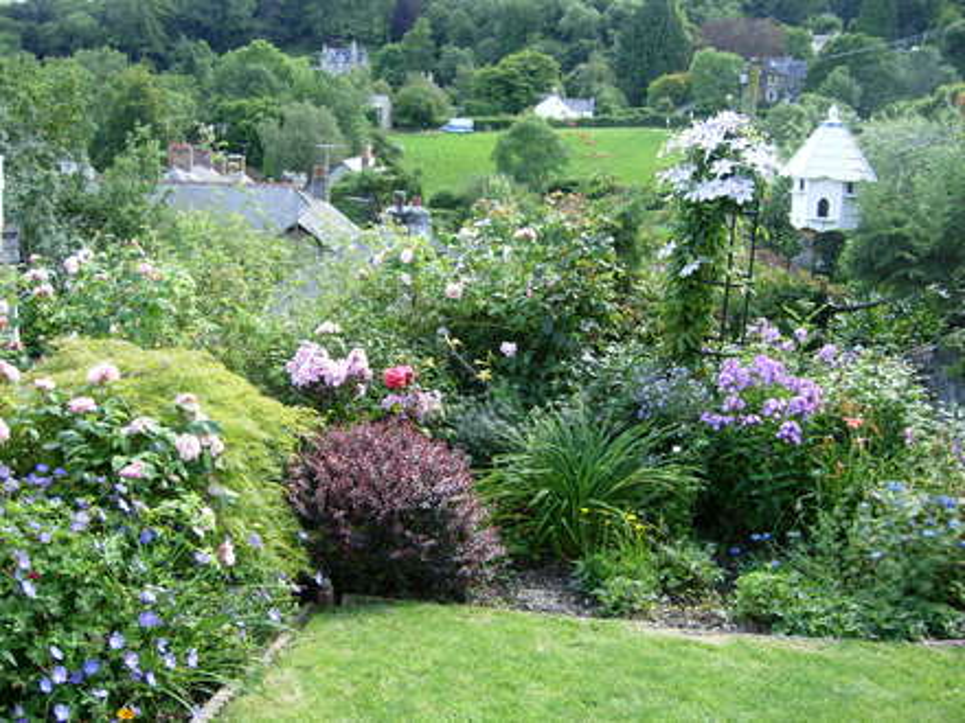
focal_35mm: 36
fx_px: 1004
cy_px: 362
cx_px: 482
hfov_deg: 51.4
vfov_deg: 39.7
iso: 50
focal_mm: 7.5
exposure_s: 1/78.3
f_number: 3
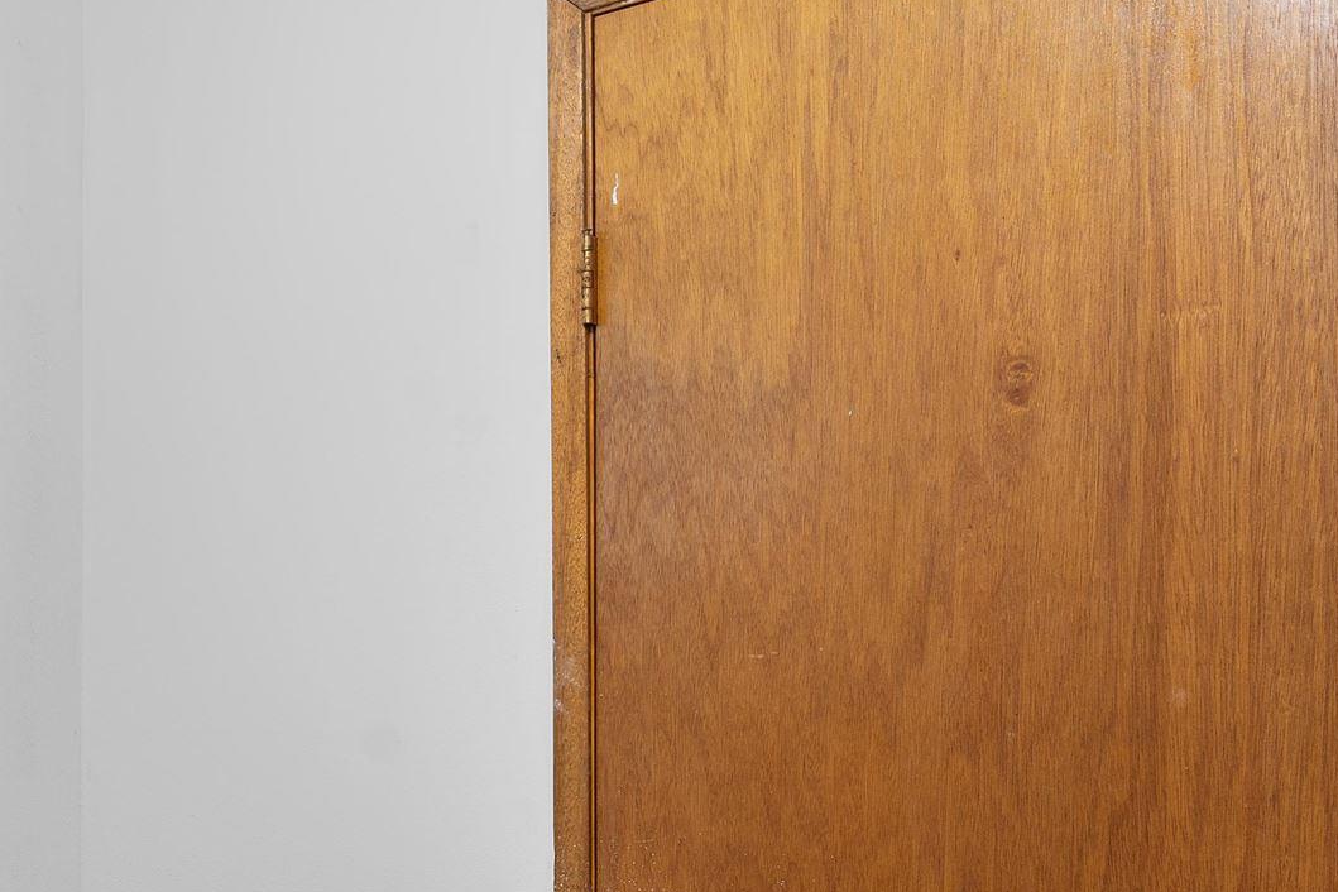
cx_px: -465
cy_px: 785
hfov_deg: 27.7
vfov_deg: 22.9
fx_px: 2155
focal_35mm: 58
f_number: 8
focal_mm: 20
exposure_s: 2.5
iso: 100
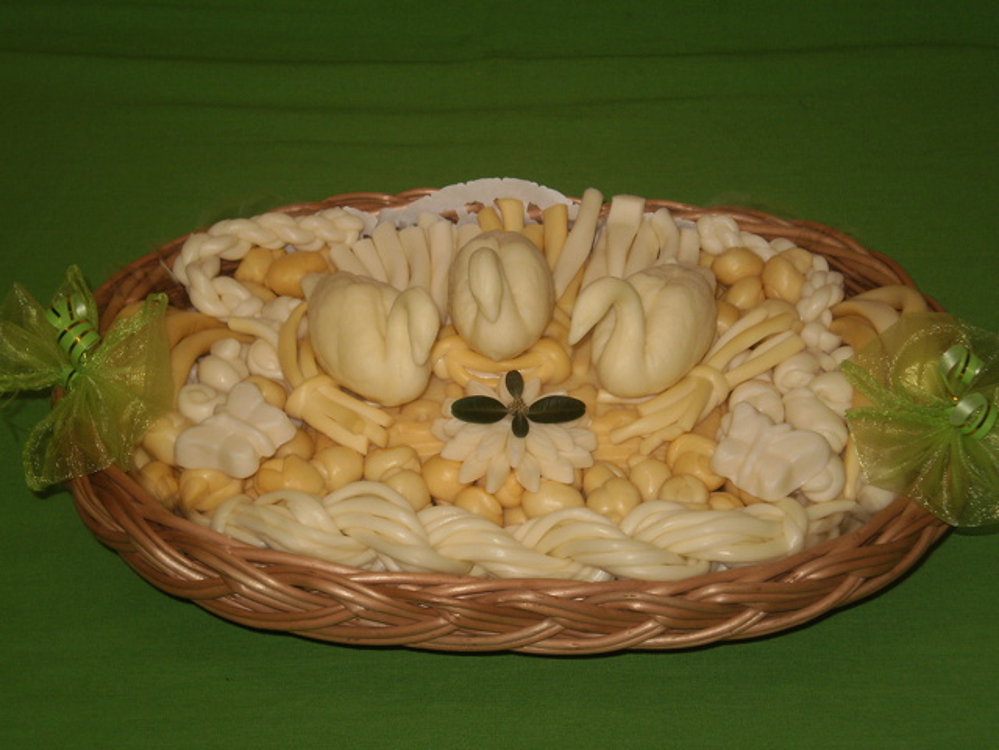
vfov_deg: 17.2
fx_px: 2482
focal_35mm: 86
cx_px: 500
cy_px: 375
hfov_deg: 22.8
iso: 100
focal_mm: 14.3
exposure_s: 1/50
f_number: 5.1
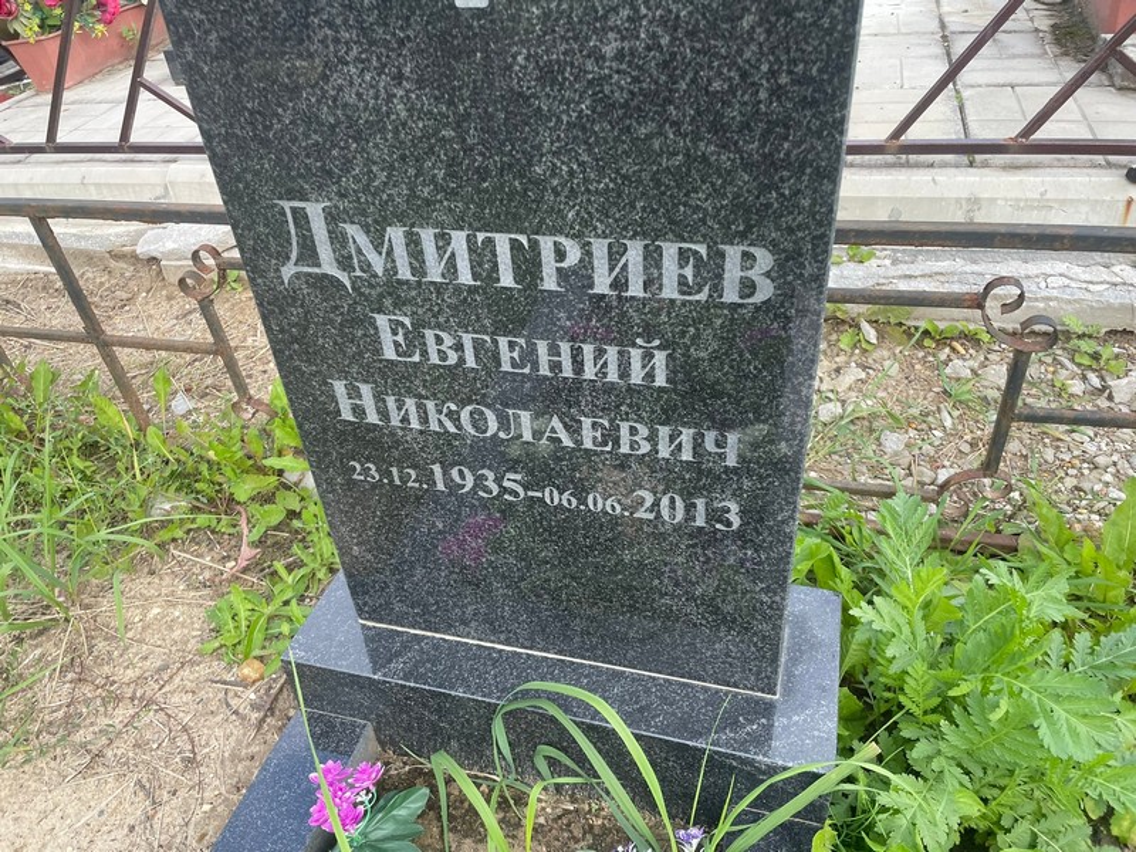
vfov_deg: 53.1
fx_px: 853
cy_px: 426
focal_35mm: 26
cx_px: 568
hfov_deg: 67.3
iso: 32
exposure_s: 1/749
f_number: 1.6
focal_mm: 4.2
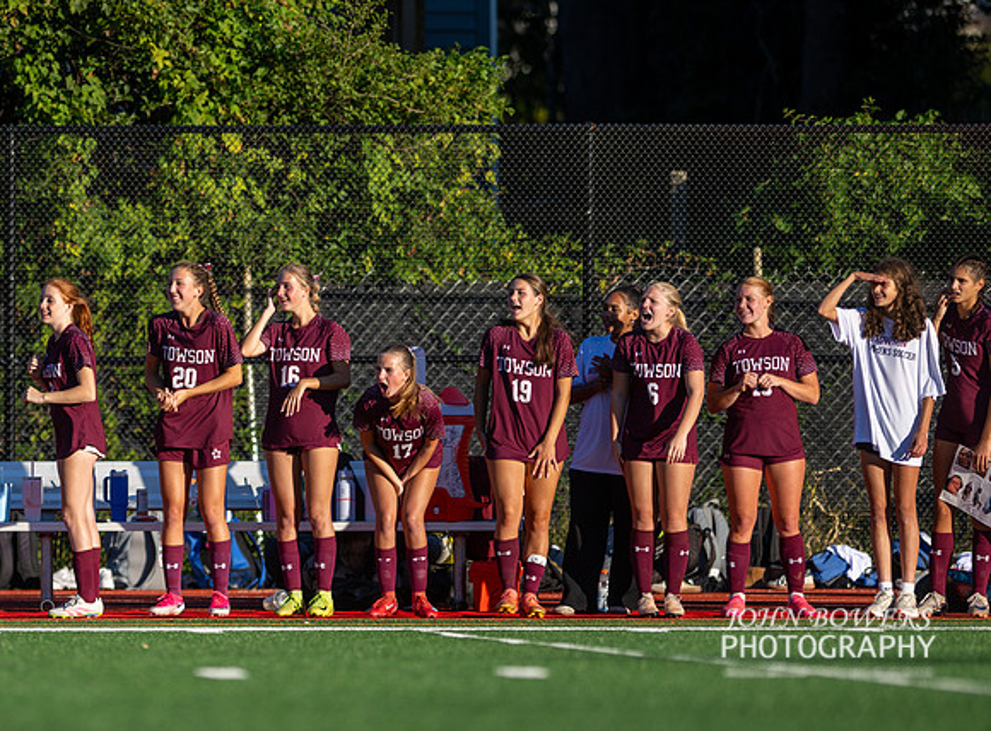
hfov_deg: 4.2
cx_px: 202
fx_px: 13443
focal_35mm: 472
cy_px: 450
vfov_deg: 3.1
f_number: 2.8
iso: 110
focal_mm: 300
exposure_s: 1/1600
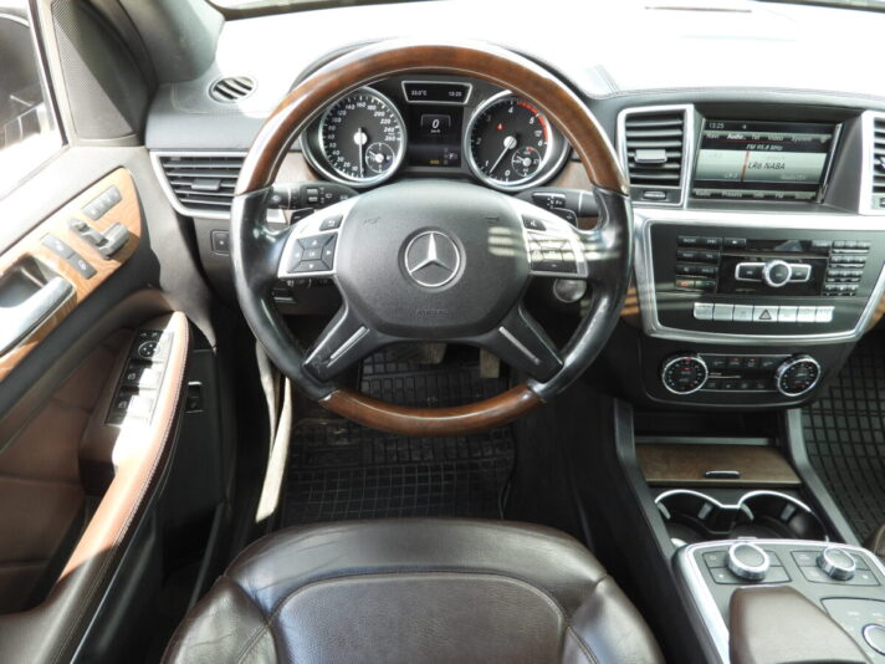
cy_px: 332
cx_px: 442
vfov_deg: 56.8
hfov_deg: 71.6
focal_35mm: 24
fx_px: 614
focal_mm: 4.3
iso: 100
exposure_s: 1/50
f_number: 2.8
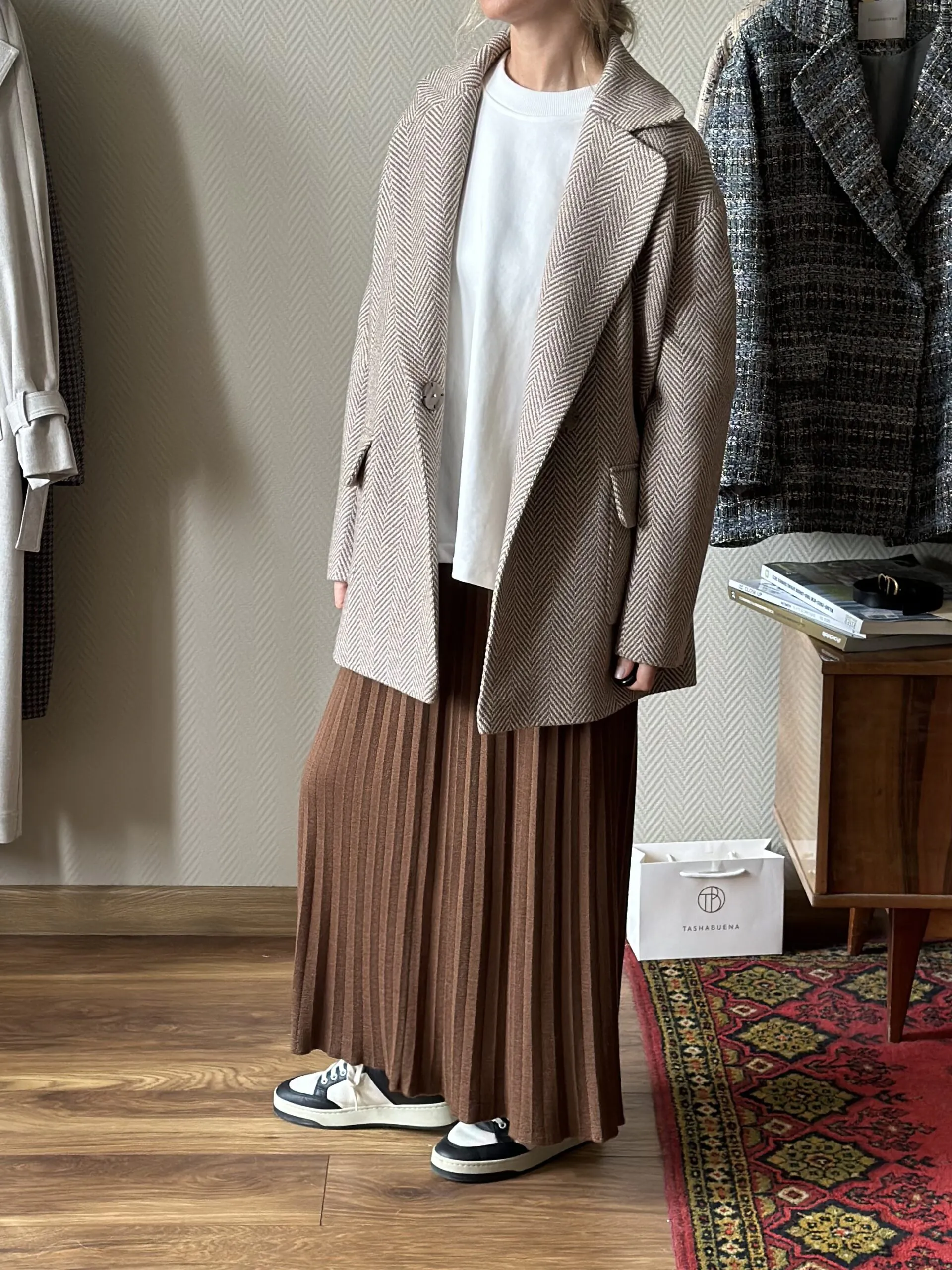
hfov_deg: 30.3
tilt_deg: -12.9
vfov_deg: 39.7
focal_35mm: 48
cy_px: 635
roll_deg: -1.0
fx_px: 1760
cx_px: 476
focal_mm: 6.86
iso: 125
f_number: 1.78
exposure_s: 1/83
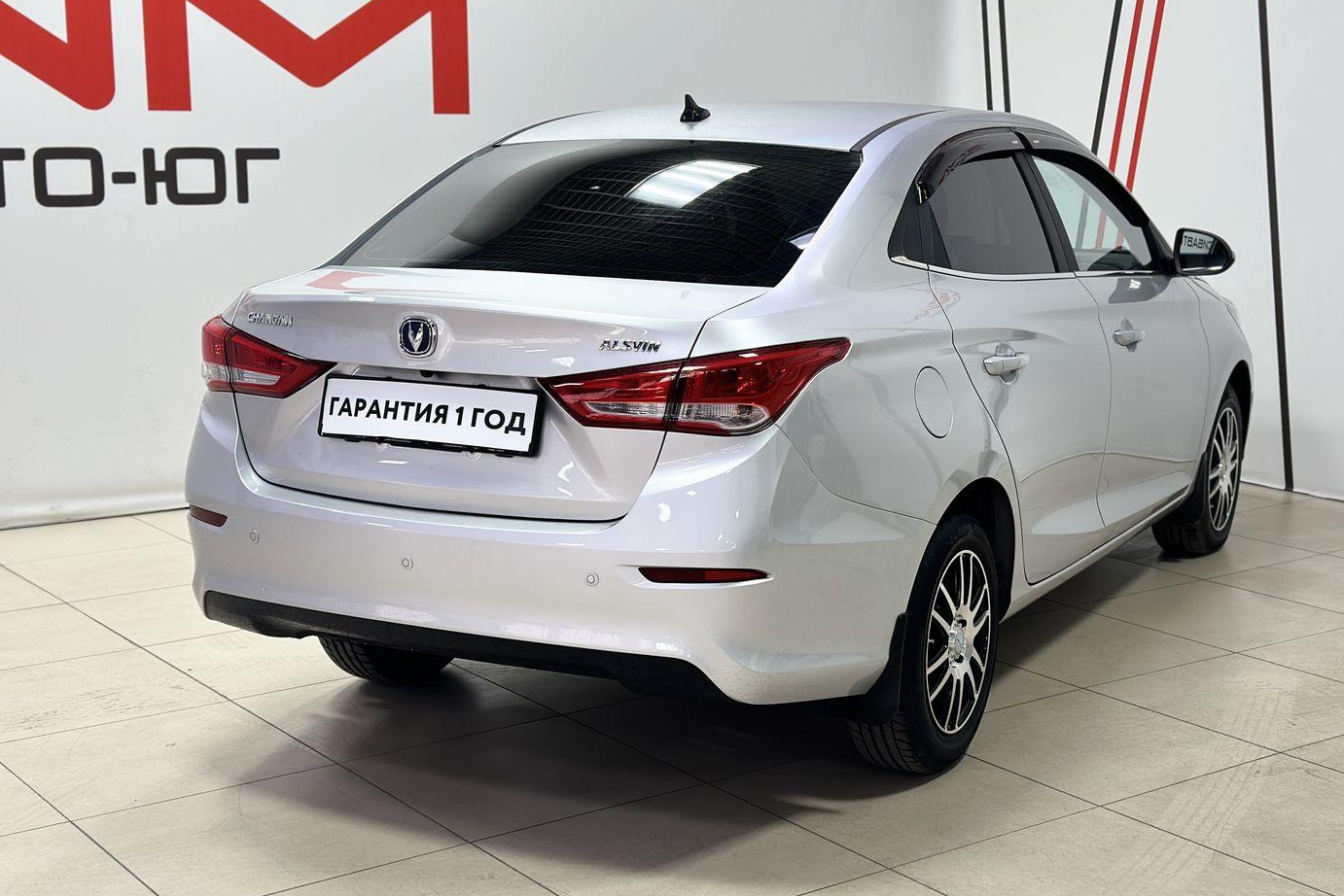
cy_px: 455
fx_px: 1942
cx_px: 694
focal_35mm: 52
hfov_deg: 38.2
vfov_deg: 26.0
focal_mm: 6.86
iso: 80
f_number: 1.78
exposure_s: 1/100
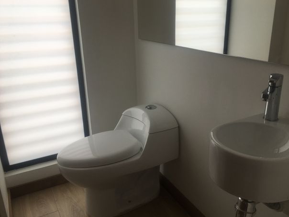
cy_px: 109
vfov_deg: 44.2
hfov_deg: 56.8
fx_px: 267
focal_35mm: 32
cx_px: 152
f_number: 2.2
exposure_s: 1/120
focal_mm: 4.15
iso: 25
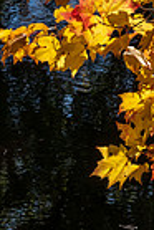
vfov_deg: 5.4
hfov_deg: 3.6
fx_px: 2419
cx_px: 156
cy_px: -124
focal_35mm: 378
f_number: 13
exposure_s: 1/100
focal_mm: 77.9
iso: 160
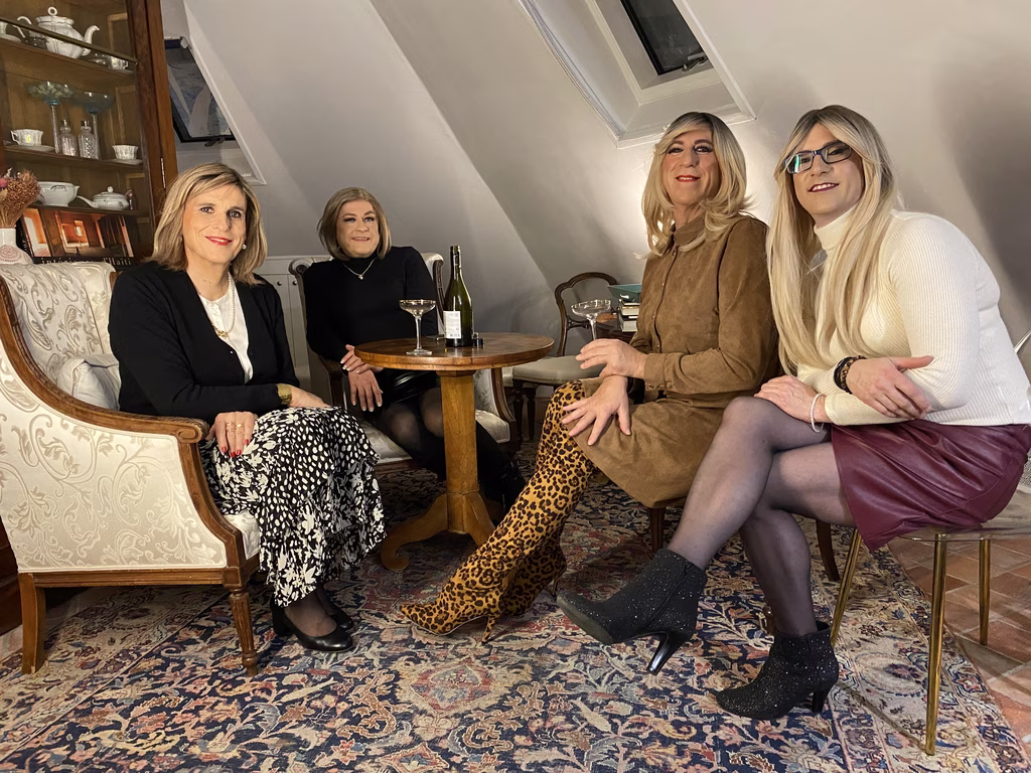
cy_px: 386
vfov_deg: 53.1
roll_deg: +1.4
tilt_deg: -9.8
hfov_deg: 67.3
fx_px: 774
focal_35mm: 26
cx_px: 516
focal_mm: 4.25
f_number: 1.8
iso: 400
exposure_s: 1/33
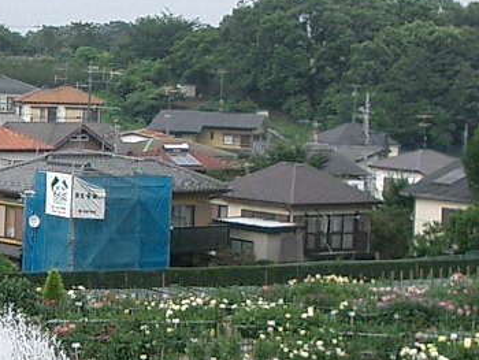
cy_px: 244
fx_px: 1772
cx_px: -44
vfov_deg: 11.6
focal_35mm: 128
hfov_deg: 15.0
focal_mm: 5.8
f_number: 2.6
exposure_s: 1/640
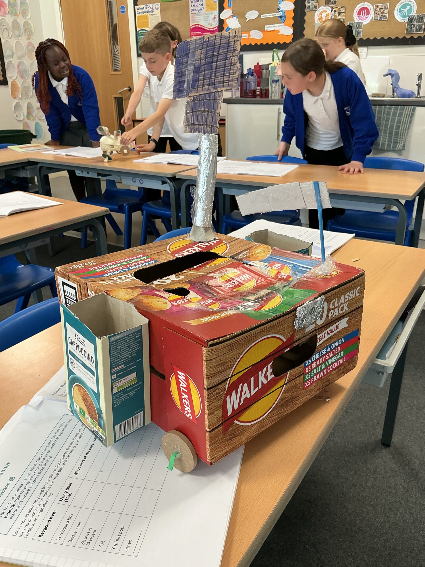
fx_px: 475
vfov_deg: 61.7
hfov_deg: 48.2
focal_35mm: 29
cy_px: 284
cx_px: 212
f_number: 1.8
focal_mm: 3
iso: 80
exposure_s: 1/60
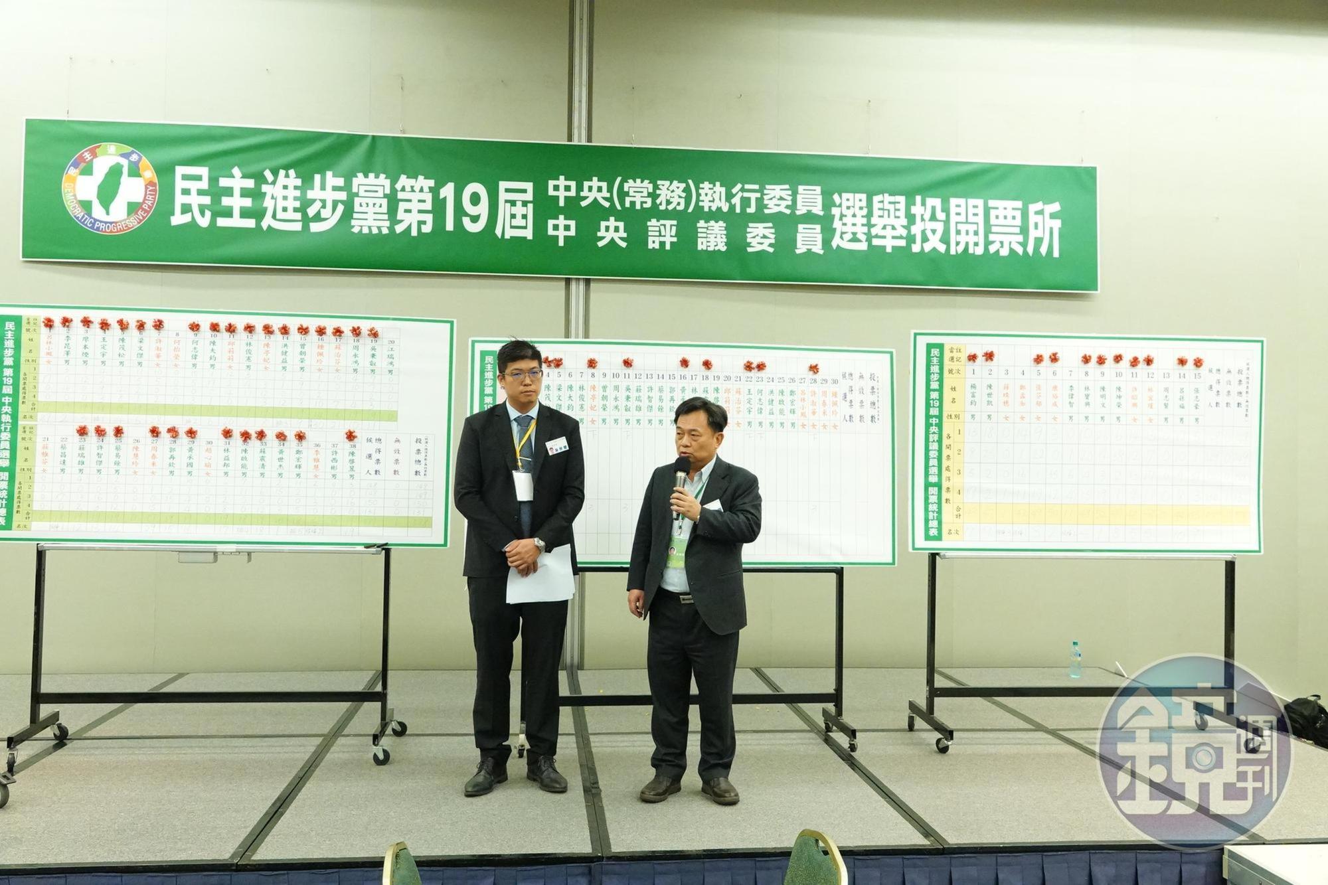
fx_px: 1106
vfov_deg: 43.6
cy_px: 442
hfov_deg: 61.9
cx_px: 664
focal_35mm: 30
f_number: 3.5
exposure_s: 1/125
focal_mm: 11.03
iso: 2500
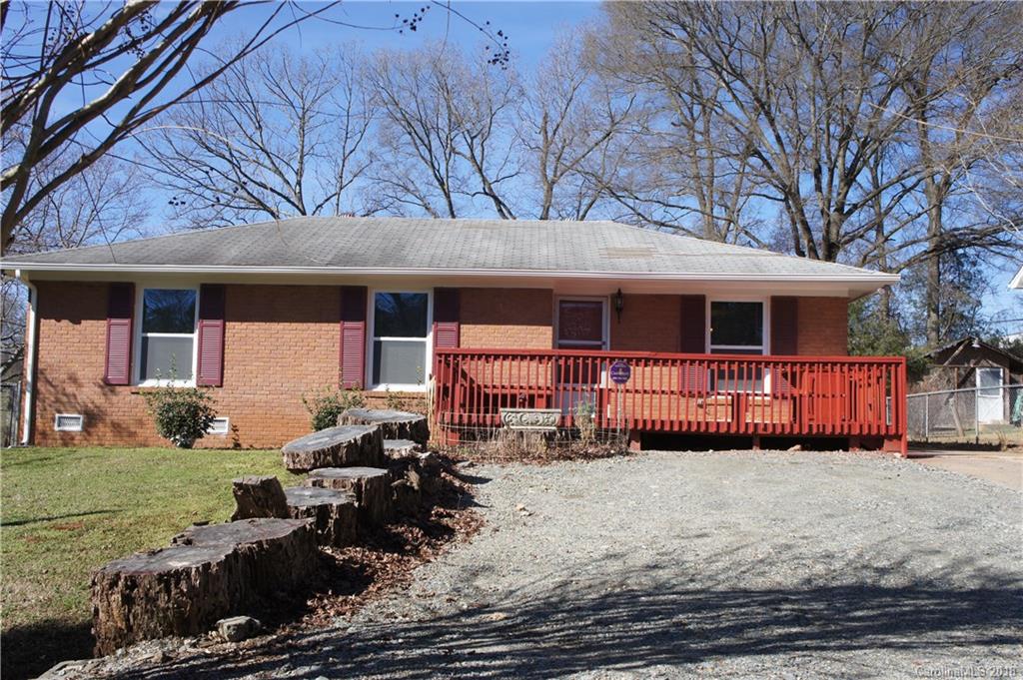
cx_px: 512
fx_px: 1022
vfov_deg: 36.8
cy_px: 340
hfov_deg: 53.2
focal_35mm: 36
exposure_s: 1/320
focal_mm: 24
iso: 200
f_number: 8
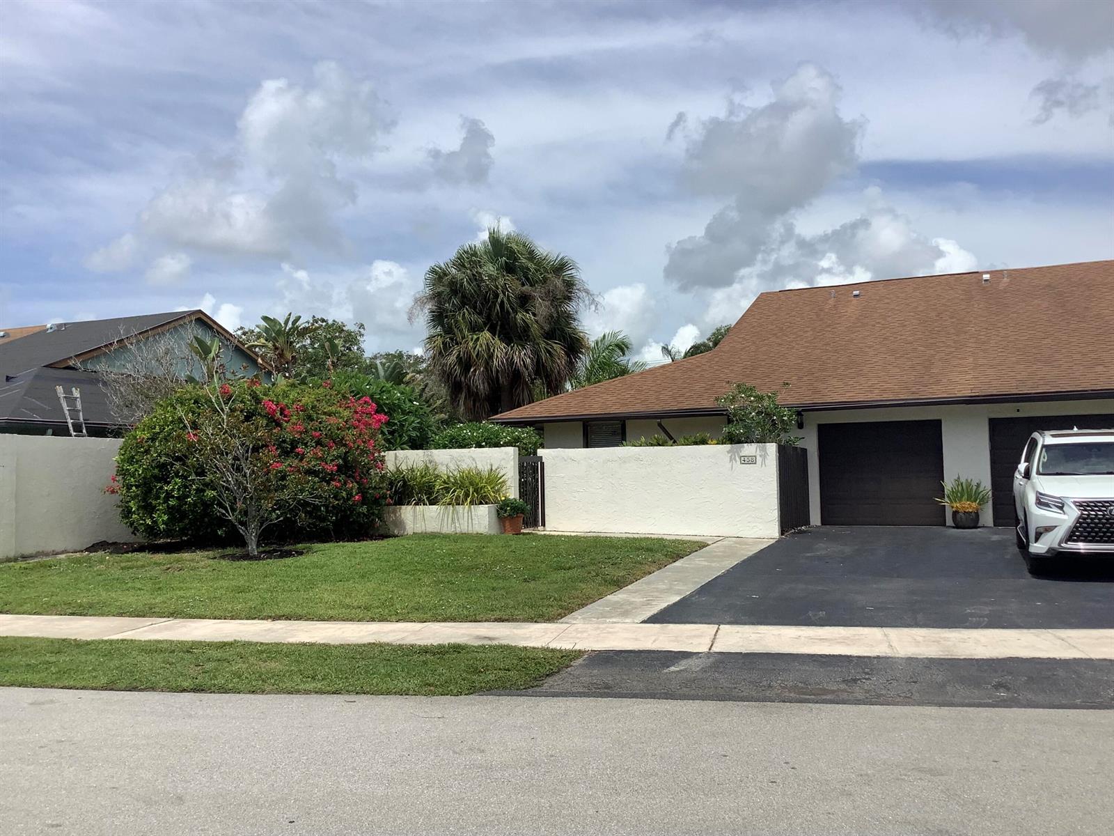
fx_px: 998
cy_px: 418
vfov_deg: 45.4
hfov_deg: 58.4
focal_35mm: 31
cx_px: 557
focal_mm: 3.3
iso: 25
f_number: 2.4
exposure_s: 1/2469
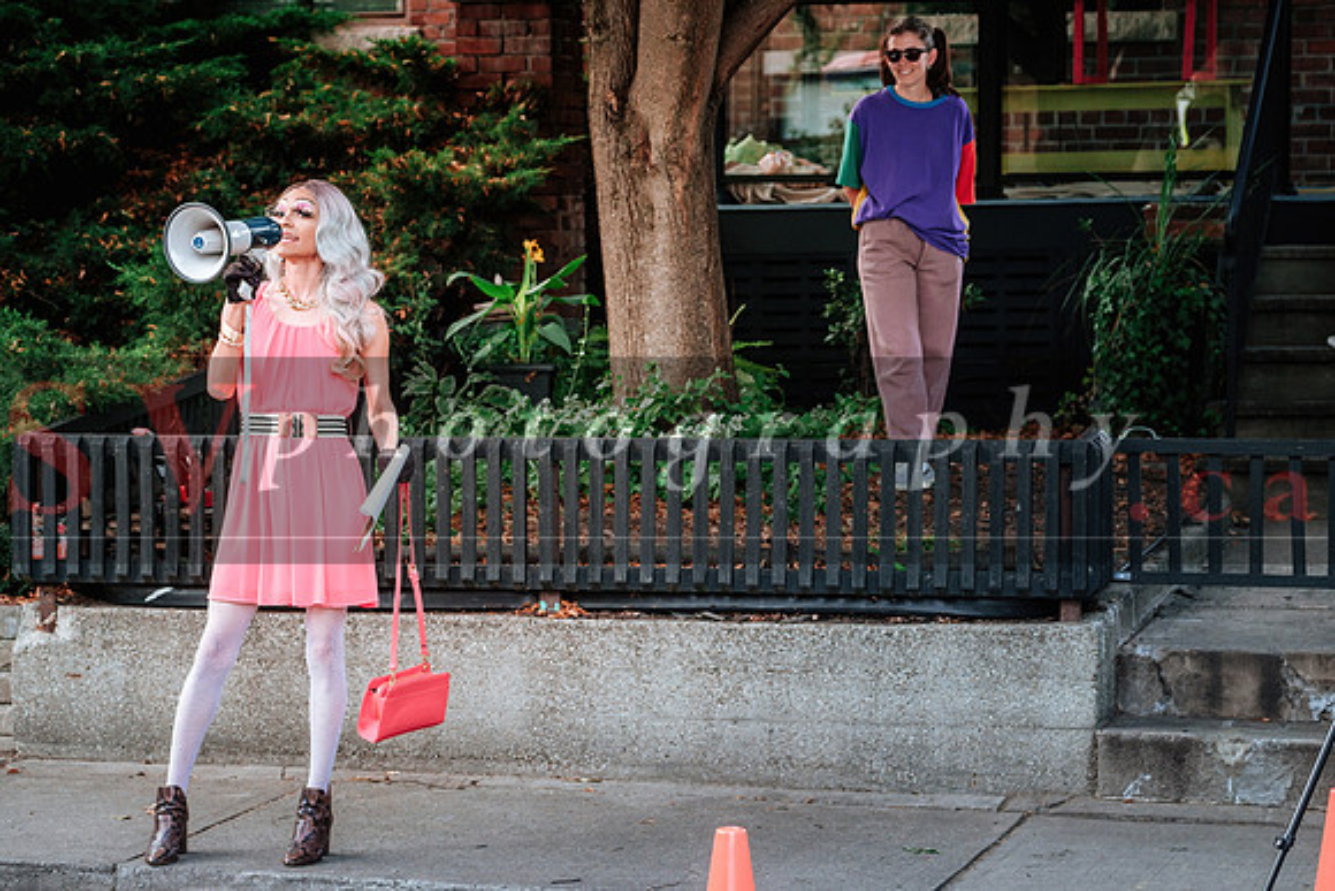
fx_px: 4065
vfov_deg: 12.5
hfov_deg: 18.7
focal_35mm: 110
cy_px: 446
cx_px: 668
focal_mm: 71.5
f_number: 2.8
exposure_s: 1/200
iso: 800
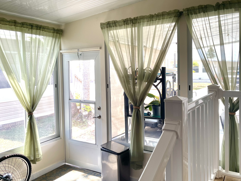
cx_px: 132
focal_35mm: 28
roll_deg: +1.4
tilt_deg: -8.6
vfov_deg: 49.7
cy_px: 99
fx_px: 195
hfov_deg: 63.3
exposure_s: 1/121
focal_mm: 5.1
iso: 100
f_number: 1.6
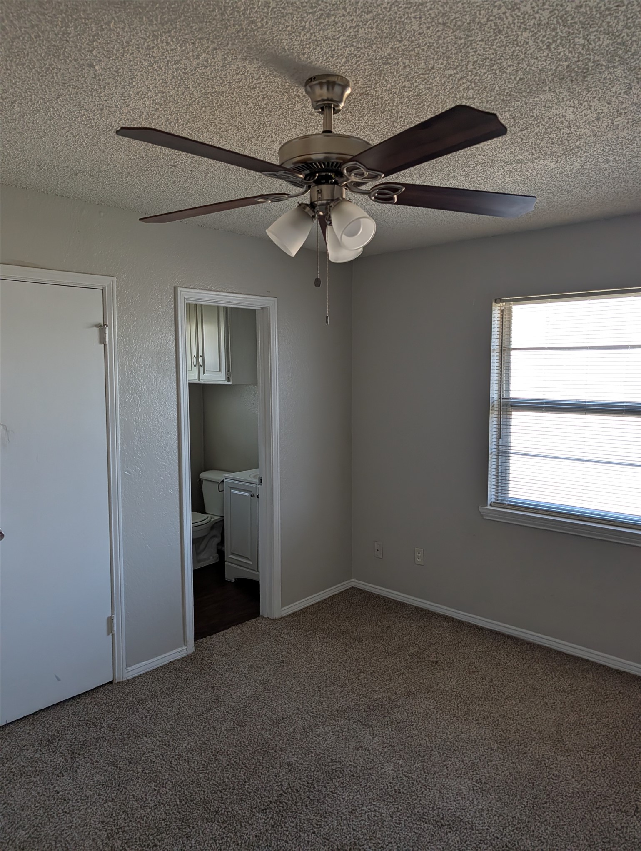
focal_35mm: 24
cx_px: 320
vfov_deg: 71.5
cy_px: 426
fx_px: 591
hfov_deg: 57.0
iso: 397
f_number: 1.68
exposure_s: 1/490
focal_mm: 6.9
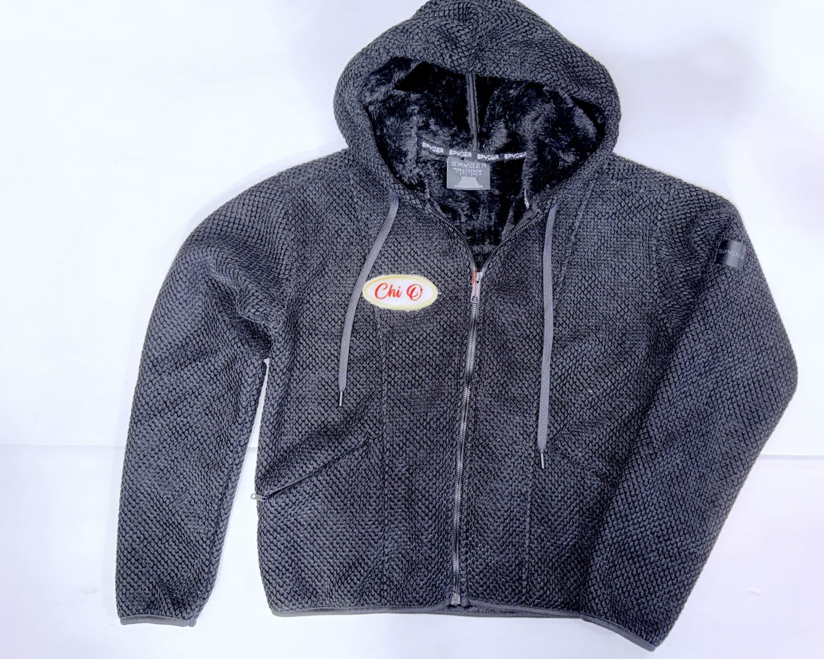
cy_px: 321
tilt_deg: -85.6
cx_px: 437
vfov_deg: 54.9
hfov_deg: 66.0
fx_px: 634
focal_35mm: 26
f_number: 1.78
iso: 100
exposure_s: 1/12
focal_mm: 6.76
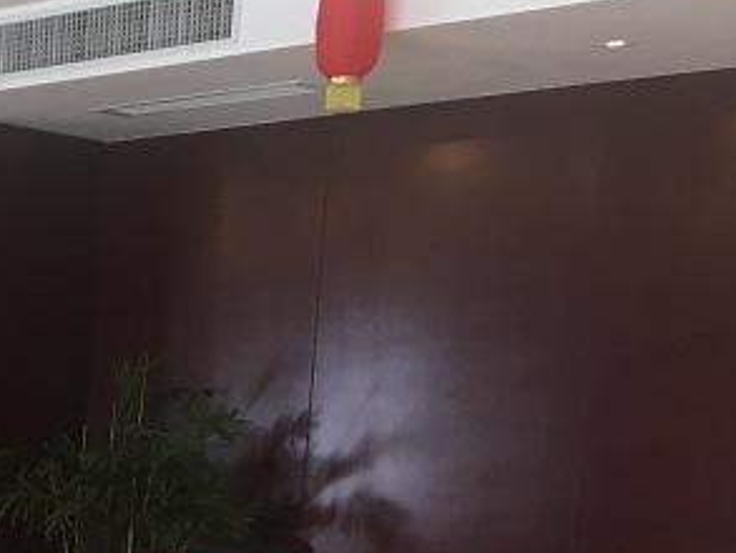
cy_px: 757
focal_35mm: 99
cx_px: -485
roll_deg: -0.6
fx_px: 2106
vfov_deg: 14.2
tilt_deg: -7.0
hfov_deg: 17.1
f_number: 2.2
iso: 100
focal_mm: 4.15
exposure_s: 1/33
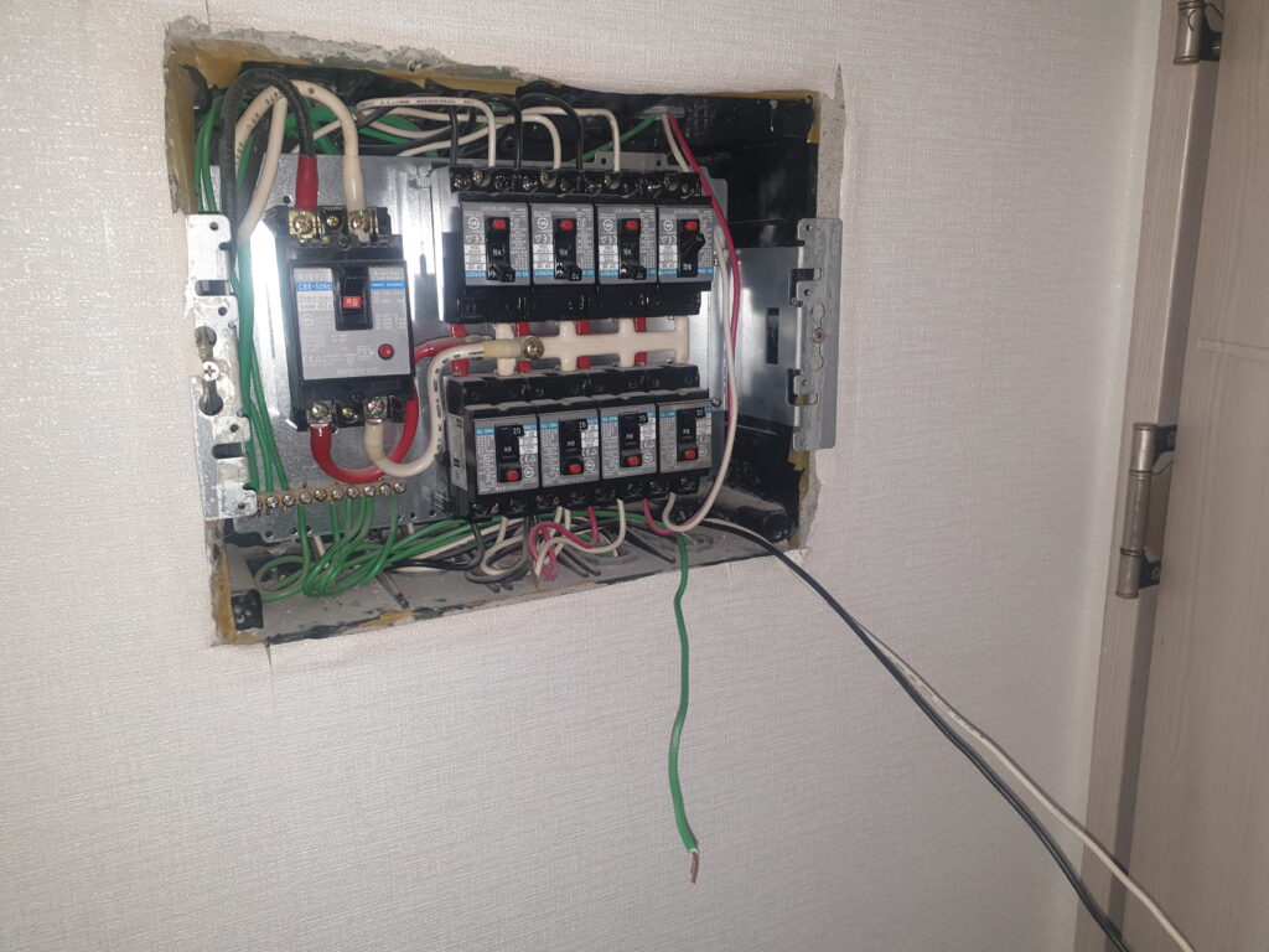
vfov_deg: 53.1
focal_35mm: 26
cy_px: 476
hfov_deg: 67.3
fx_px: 953
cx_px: 634
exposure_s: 1/60
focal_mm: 4.3
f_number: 2.4
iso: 64
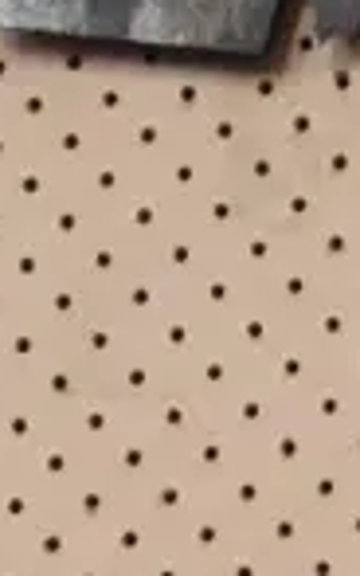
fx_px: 13910
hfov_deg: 1.5
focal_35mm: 887
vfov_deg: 2.4
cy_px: 1309
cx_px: 1553
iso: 6400
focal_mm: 60
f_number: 5.6
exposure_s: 1/500
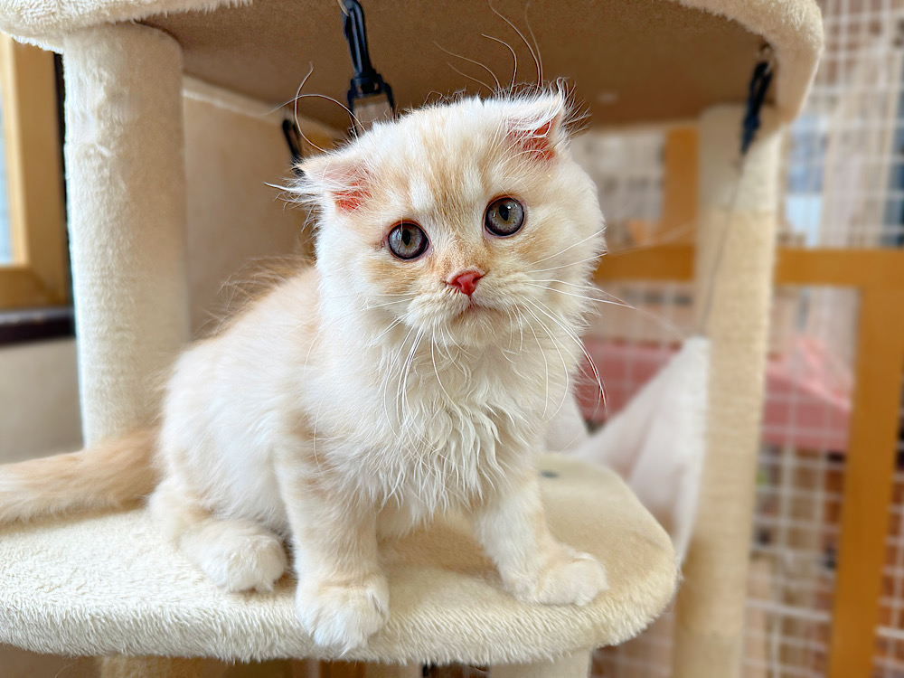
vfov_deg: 56.8
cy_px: 339
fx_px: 627
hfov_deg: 71.6
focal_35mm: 24
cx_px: 452
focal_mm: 6.76
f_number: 1.78
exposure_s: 1/100
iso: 125
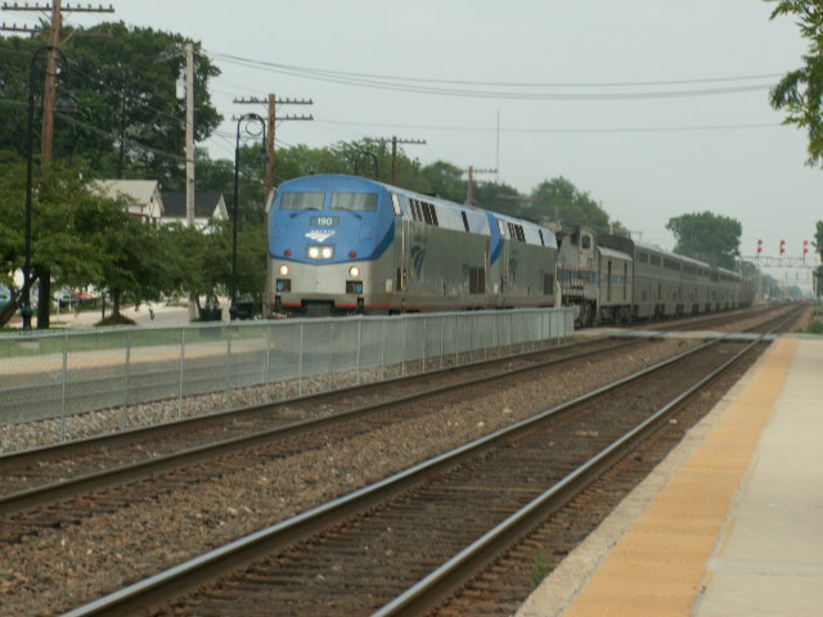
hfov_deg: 17.9
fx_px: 2615
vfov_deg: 13.5
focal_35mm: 110
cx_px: 412
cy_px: 308
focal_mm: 17.92
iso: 50
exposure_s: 1/250
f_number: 5.6
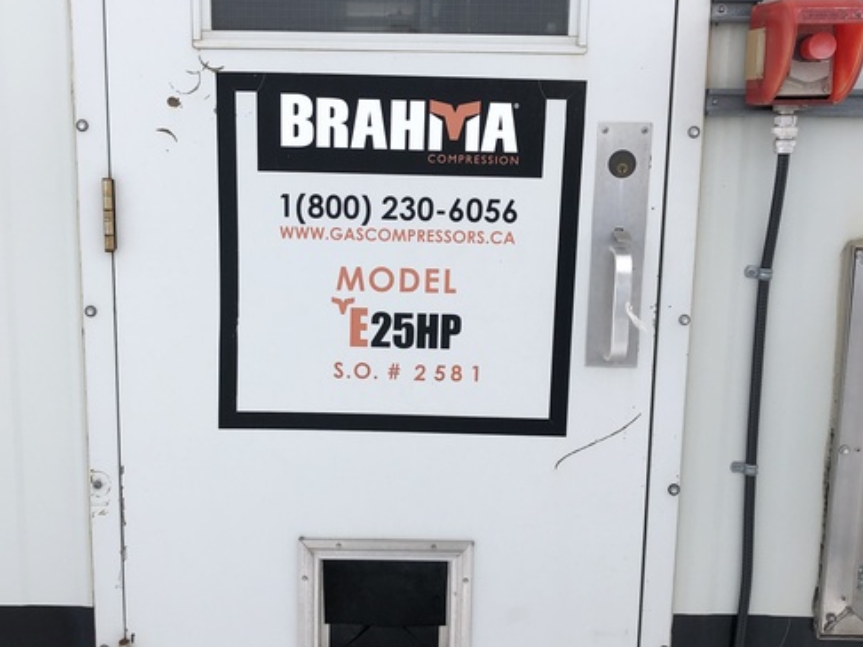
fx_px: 1022
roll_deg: -0.8
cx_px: 388
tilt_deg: -15.1
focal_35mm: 41
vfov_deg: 35.1
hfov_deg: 45.7
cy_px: 335
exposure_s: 1/2703
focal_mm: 3.99
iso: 20
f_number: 1.8
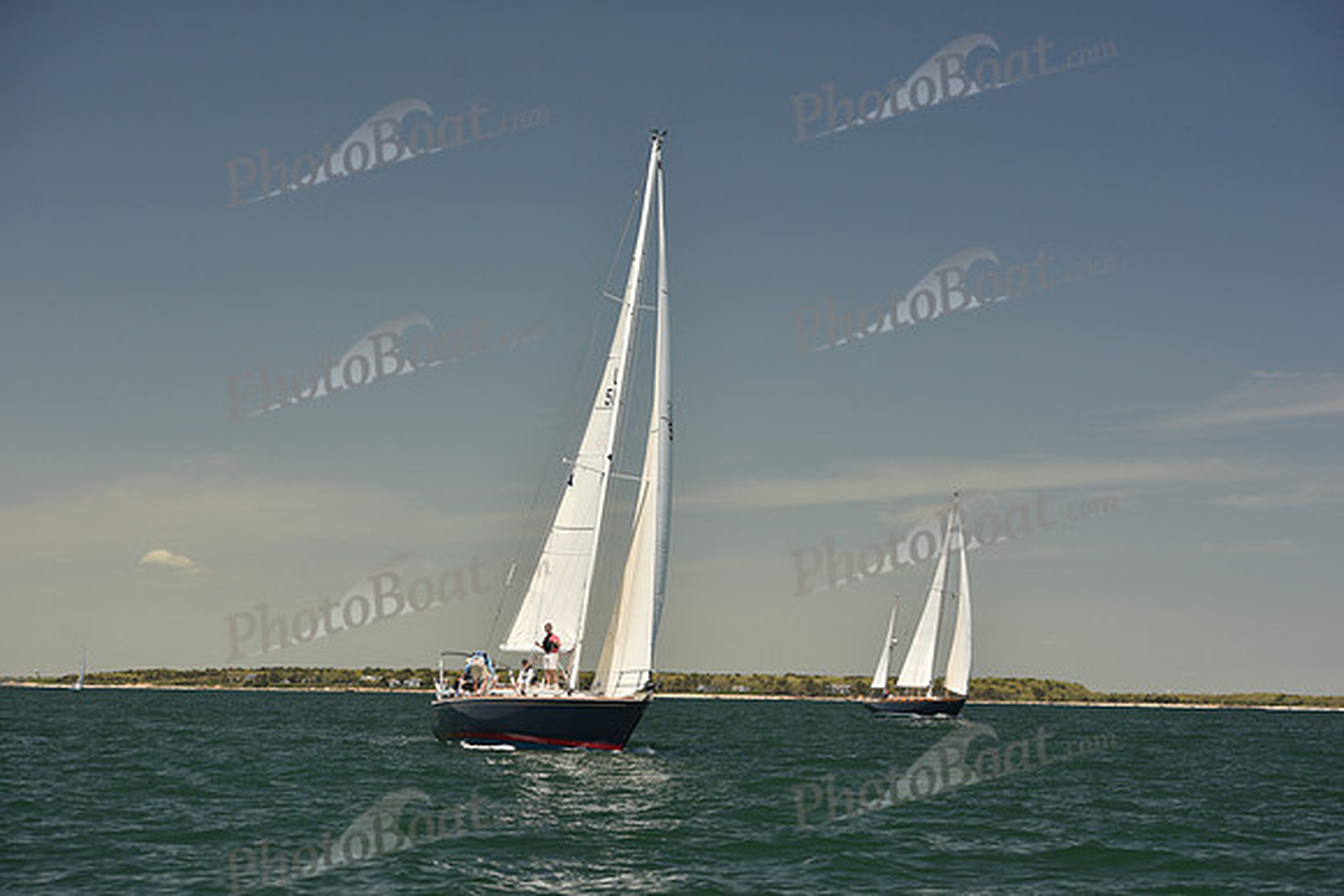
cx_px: 672
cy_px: 448
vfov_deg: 16.1
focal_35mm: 85
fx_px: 3174
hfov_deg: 23.9
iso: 250
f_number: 5.6
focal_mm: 85
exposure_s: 1/800
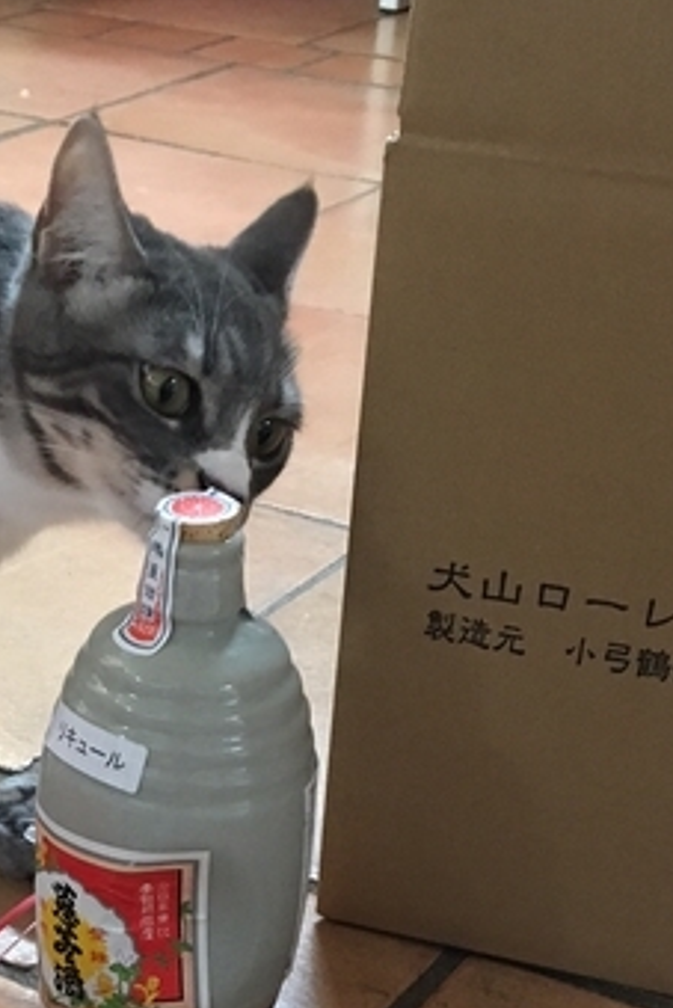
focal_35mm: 71
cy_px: 1109
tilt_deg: -37.2
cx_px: 53
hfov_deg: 18.8
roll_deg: -1.5
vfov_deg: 26.2
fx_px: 1989
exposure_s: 1/30
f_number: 2.2
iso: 160
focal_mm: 4.15
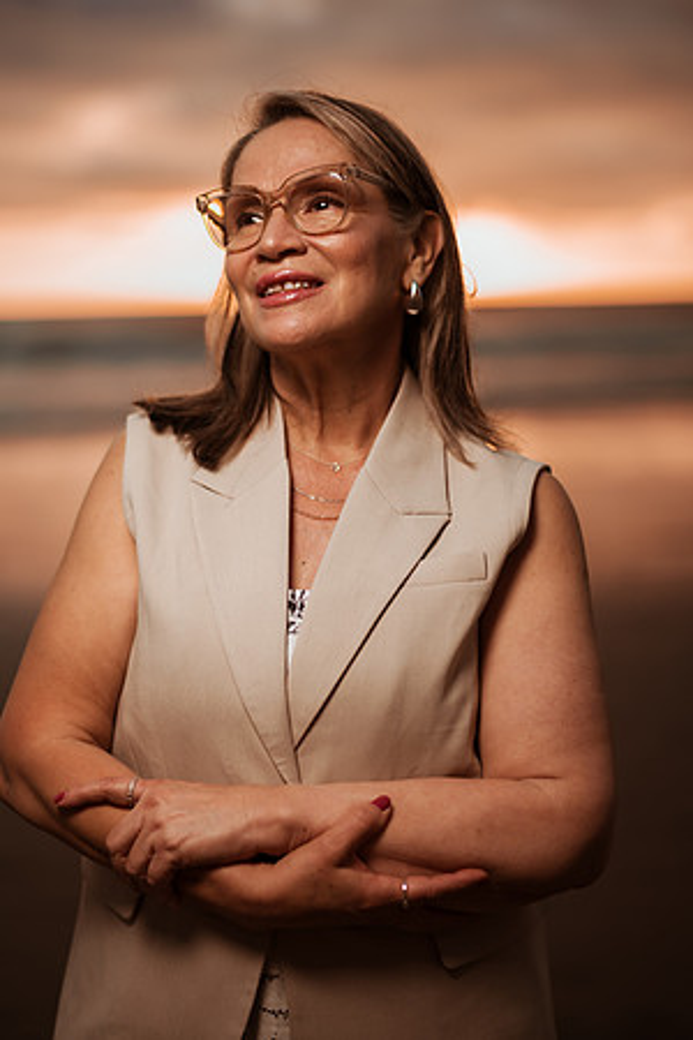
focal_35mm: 58
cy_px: 520
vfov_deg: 34.5
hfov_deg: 23.4
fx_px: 1675
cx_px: 346
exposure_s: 1/3200
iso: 50
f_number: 1.8
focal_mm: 58
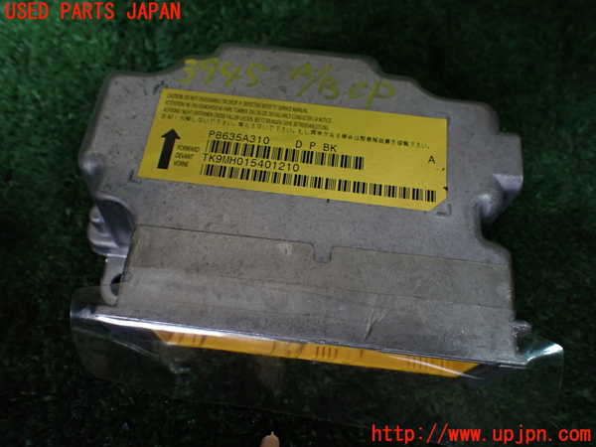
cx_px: 298
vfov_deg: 46.8
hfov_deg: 60.0
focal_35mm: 30
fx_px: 517
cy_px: 224
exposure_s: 1/125
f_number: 2.3
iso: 250
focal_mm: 5.4
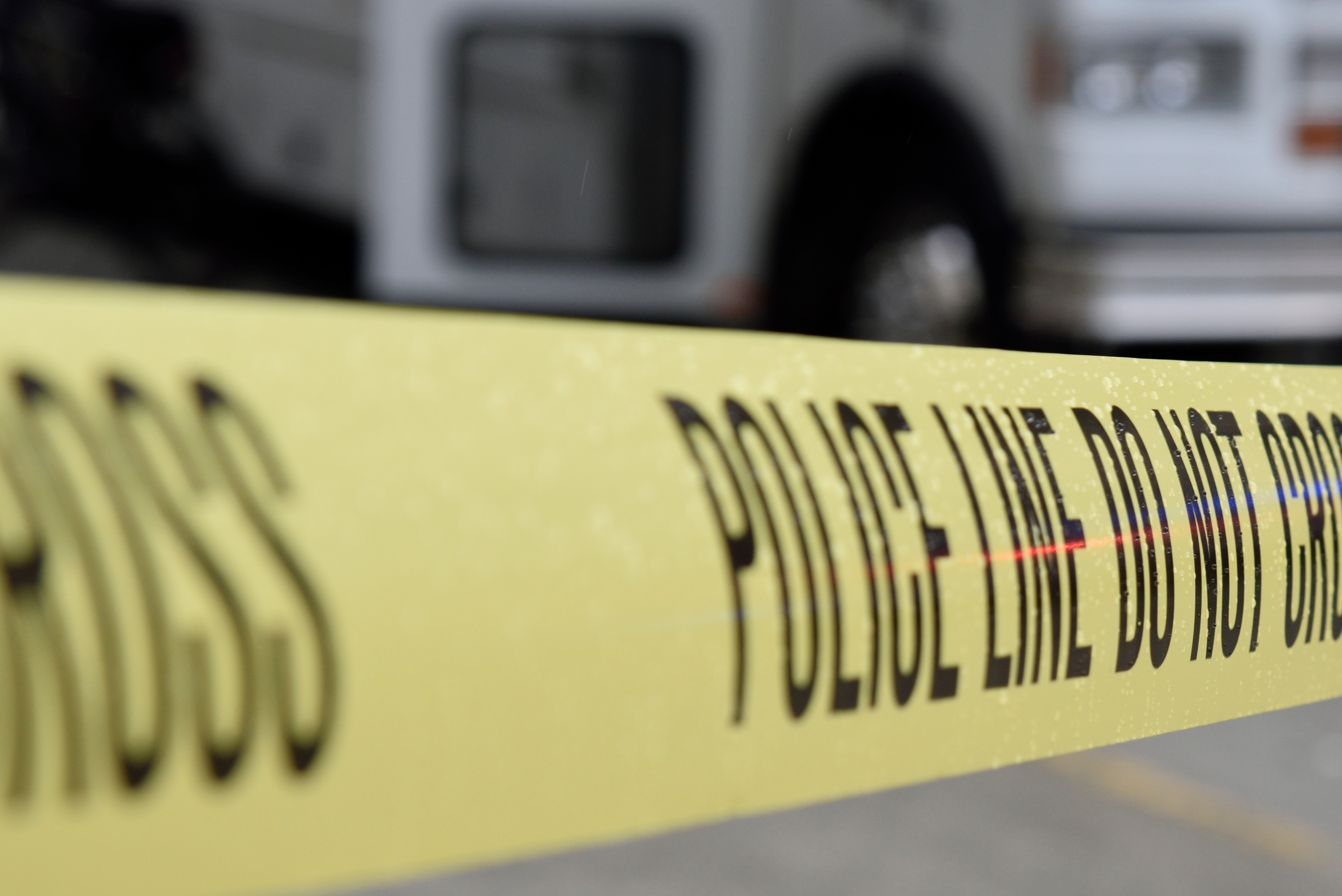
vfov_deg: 9.2
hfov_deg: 13.7
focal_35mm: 149
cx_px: 1142
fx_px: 5556
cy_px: 634
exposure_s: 1/250
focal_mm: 82
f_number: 8
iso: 360
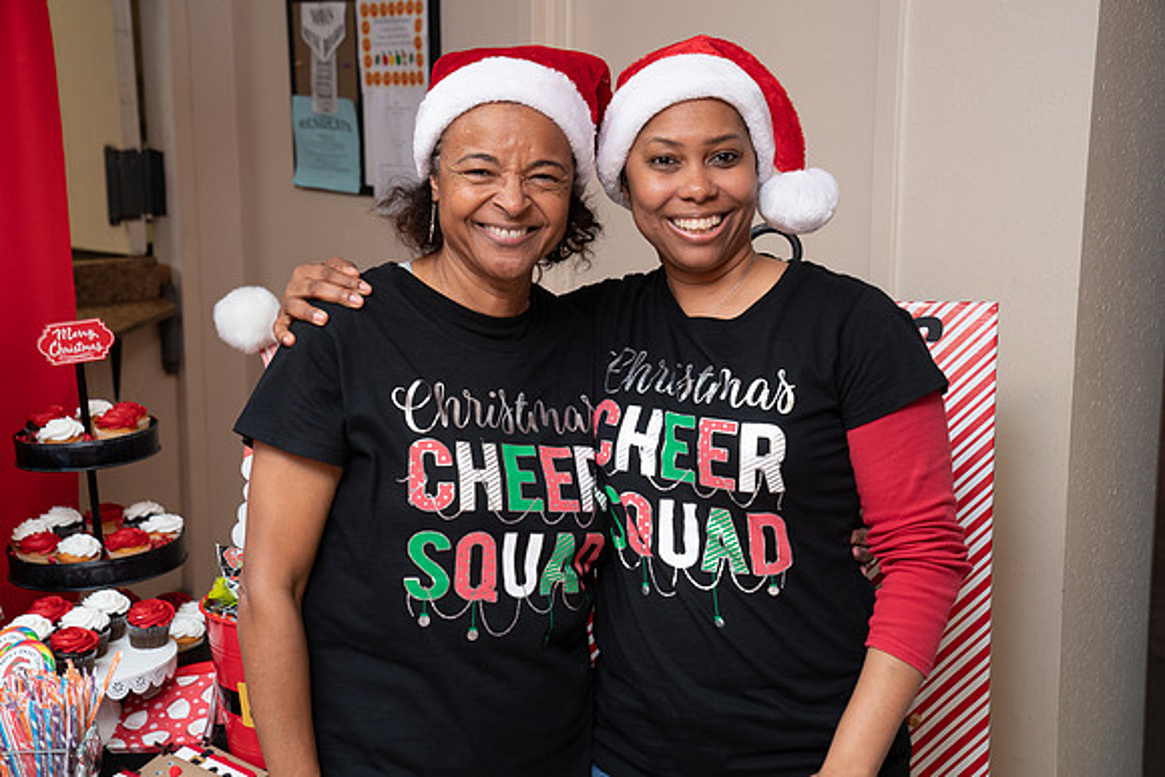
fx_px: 1780
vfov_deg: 24.6
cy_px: 388
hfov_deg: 36.2
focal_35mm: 55
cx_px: 582
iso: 640
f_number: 5
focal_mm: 55
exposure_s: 1/80
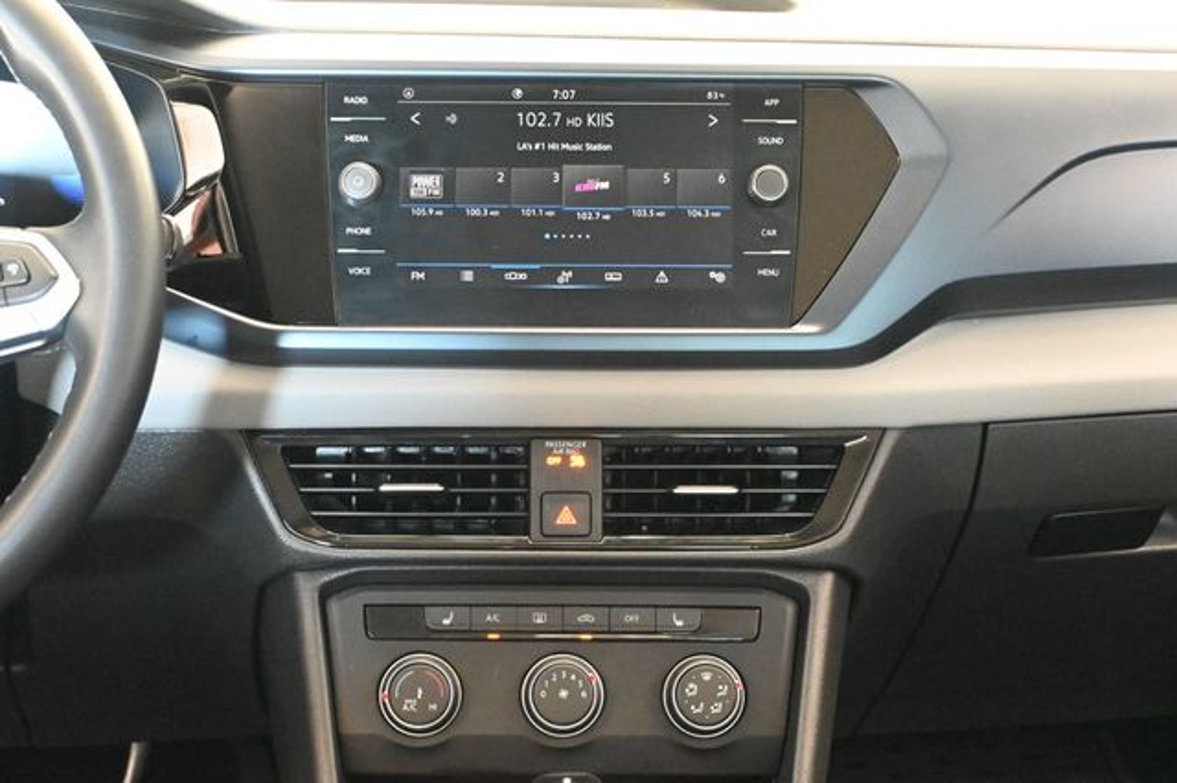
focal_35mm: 56
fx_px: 1814
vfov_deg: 24.4
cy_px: 392
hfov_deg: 36.0
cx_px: 588
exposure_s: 1/13
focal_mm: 37
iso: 12800
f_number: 5.3
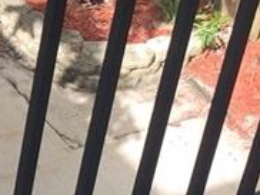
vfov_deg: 9.1
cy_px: 16
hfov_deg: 11.5
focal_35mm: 163
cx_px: -153
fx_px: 1226
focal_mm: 4.15
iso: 32
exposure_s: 1/380
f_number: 2.2
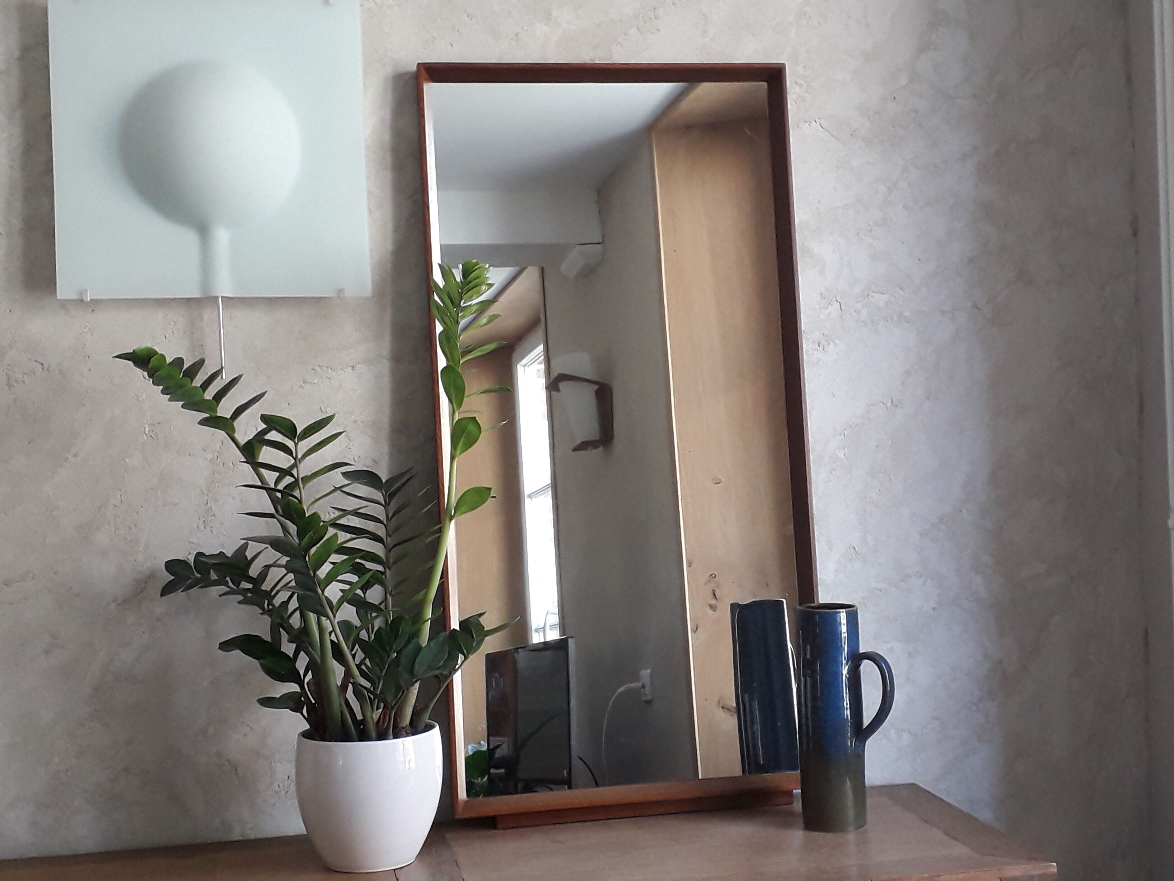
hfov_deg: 65.3
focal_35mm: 27
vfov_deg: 51.4
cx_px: 587
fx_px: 916
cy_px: 440
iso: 125
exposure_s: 1/50
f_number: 1.9
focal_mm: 3.6
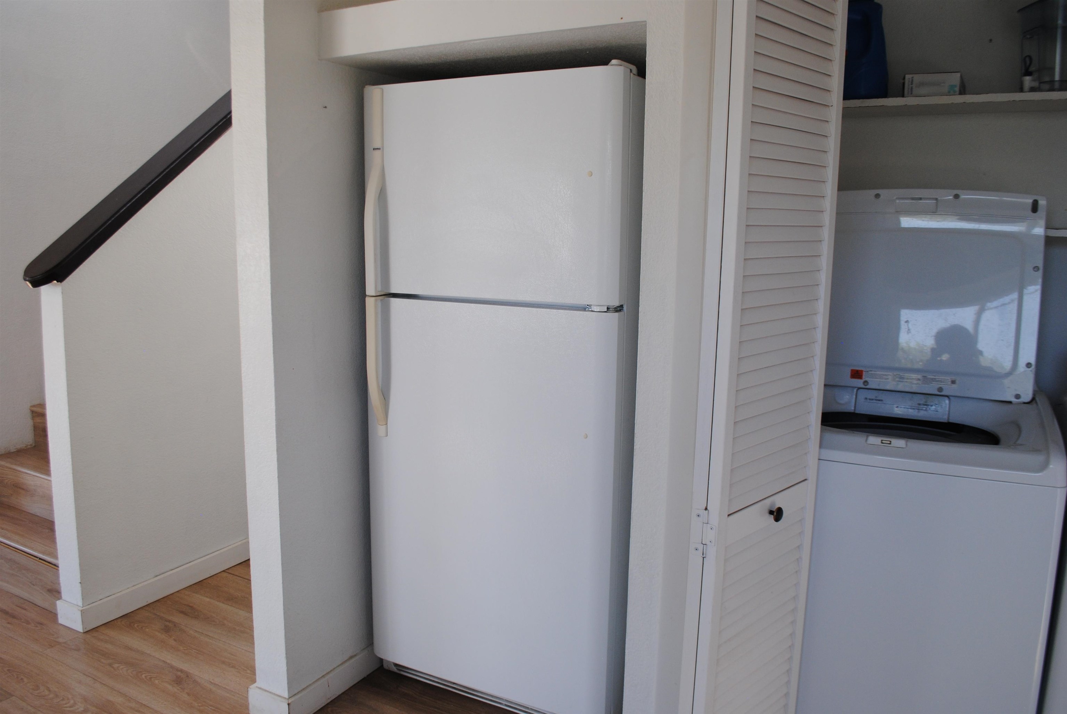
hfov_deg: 67.3
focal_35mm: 27
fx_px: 801
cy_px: 357
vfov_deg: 48.0
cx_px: 534
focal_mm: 18
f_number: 4
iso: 250
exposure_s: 1/125
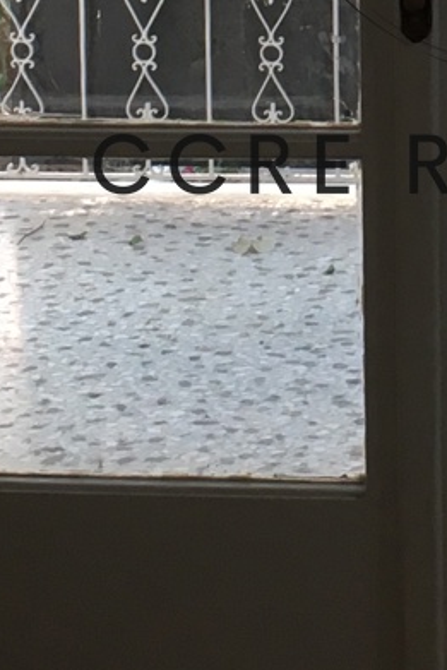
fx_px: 2754
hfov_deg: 9.1
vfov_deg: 13.5
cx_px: 560
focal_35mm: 148
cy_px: -141
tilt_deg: -7.7
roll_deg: +0.1
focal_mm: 4.15
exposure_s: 1/33
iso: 64
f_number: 2.2
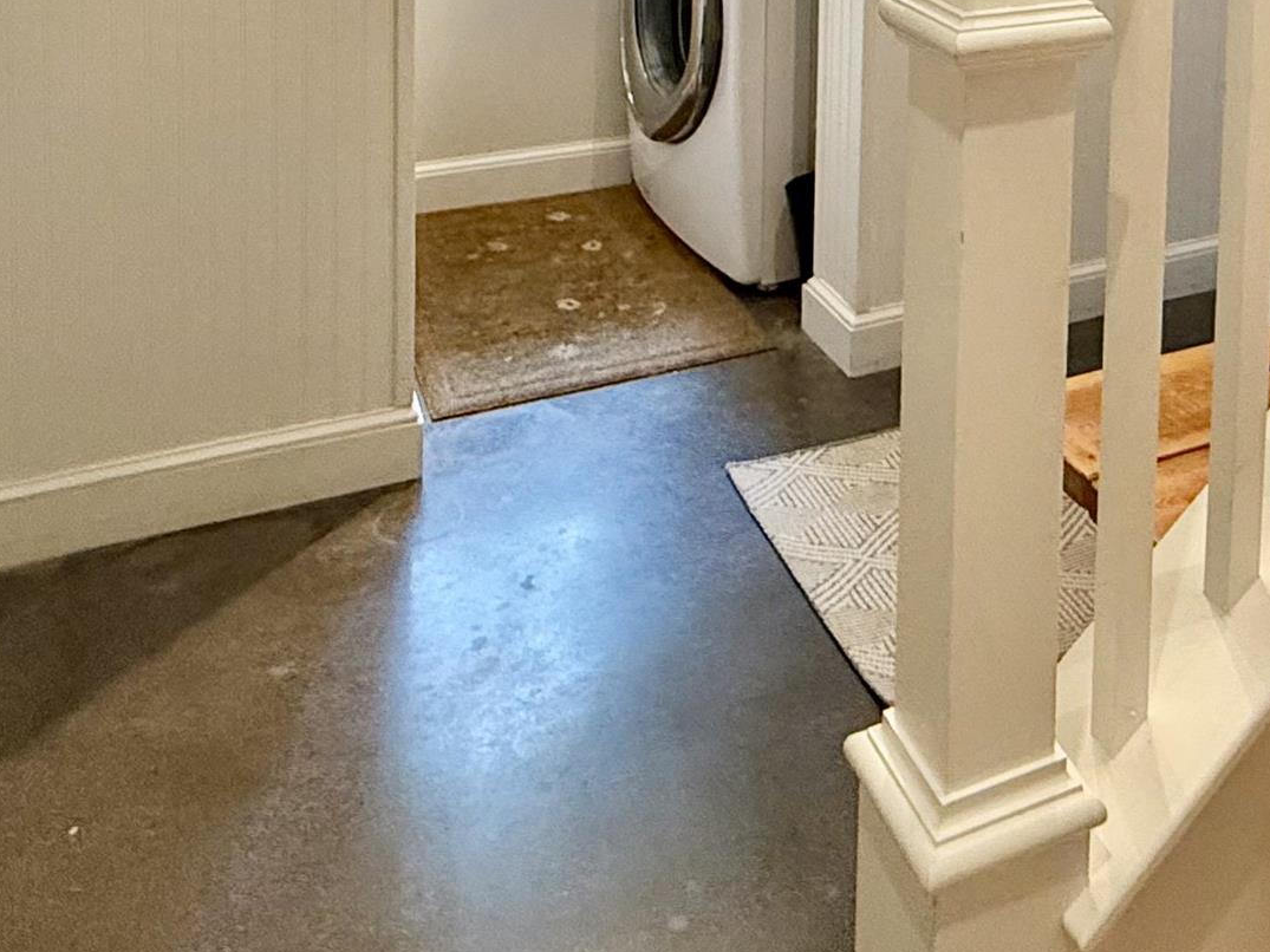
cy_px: -233
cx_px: 976
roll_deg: -1.6
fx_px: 1467
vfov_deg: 29.9
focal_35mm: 40
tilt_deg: -3.8
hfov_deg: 45.0
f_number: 2.2
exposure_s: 1/60
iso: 400
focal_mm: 2.22
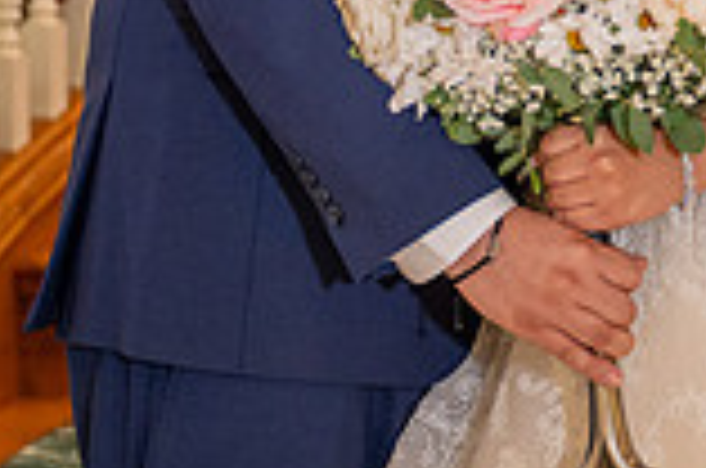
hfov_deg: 10.2
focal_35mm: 200
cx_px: 746
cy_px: -214
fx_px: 3914
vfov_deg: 6.7
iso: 1000
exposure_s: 1/160
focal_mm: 54
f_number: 2.8
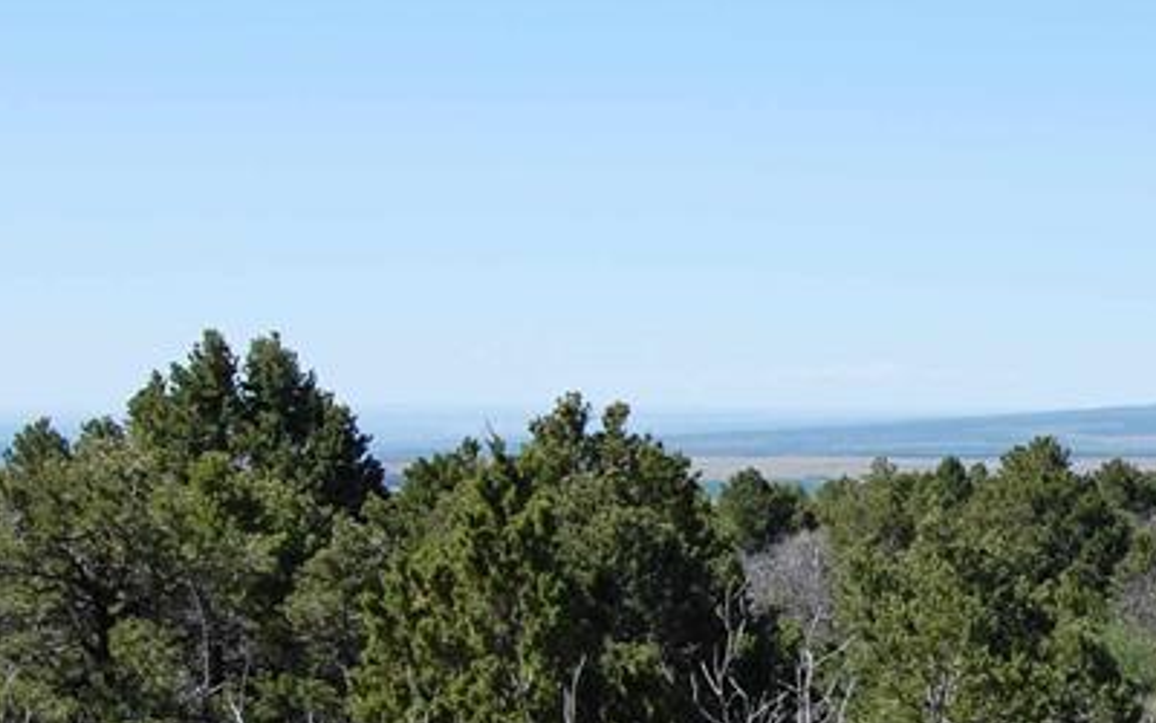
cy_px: 677
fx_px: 4190
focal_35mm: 133
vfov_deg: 9.8
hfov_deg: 15.3
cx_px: 1263
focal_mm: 34
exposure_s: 1/320
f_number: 9
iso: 200
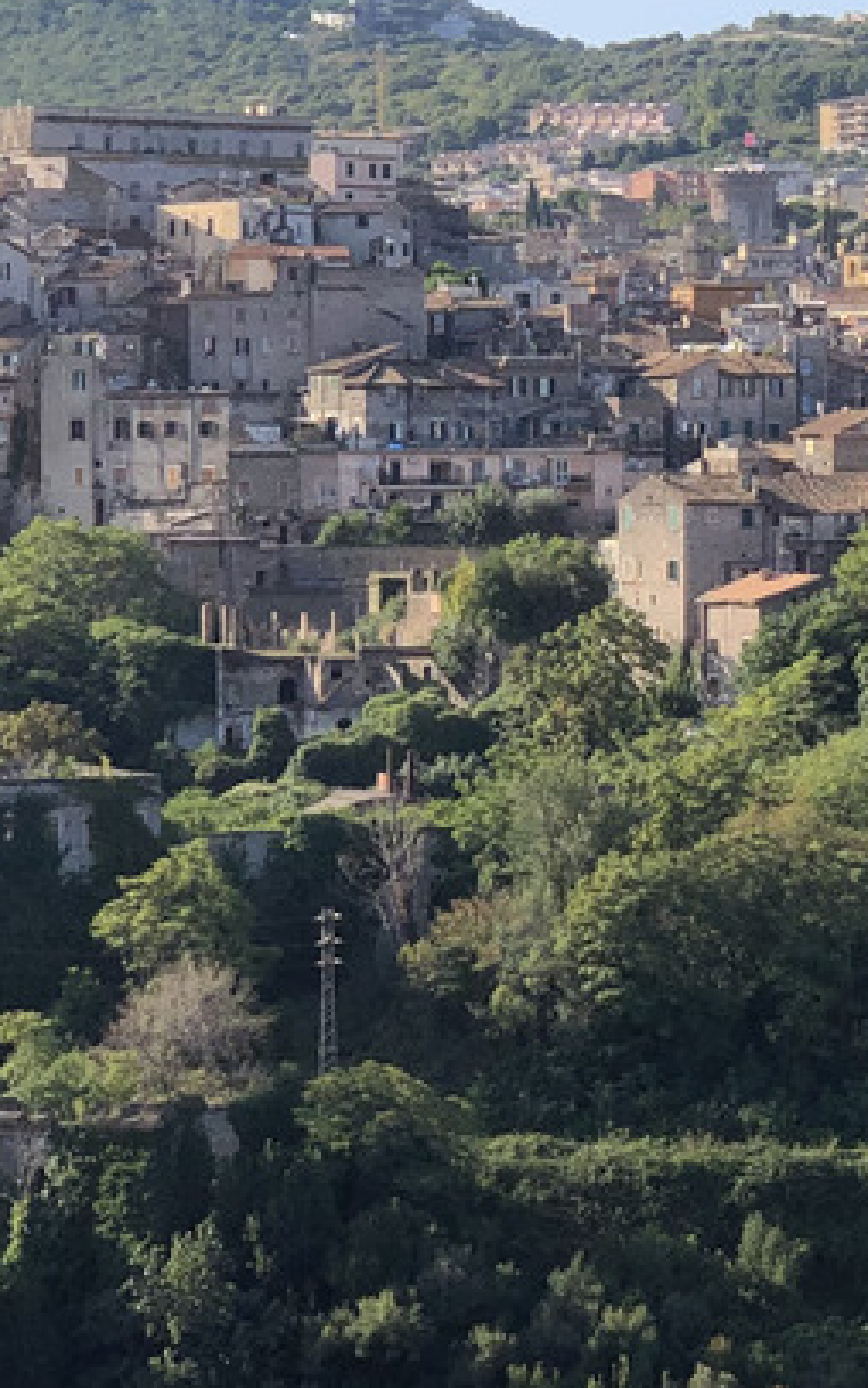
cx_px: 1158
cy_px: 475
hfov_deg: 7.9
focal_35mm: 163
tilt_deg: -0.1
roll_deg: +1.1
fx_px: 6165
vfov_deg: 12.8
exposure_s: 1/906
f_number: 2.4
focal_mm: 6
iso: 16
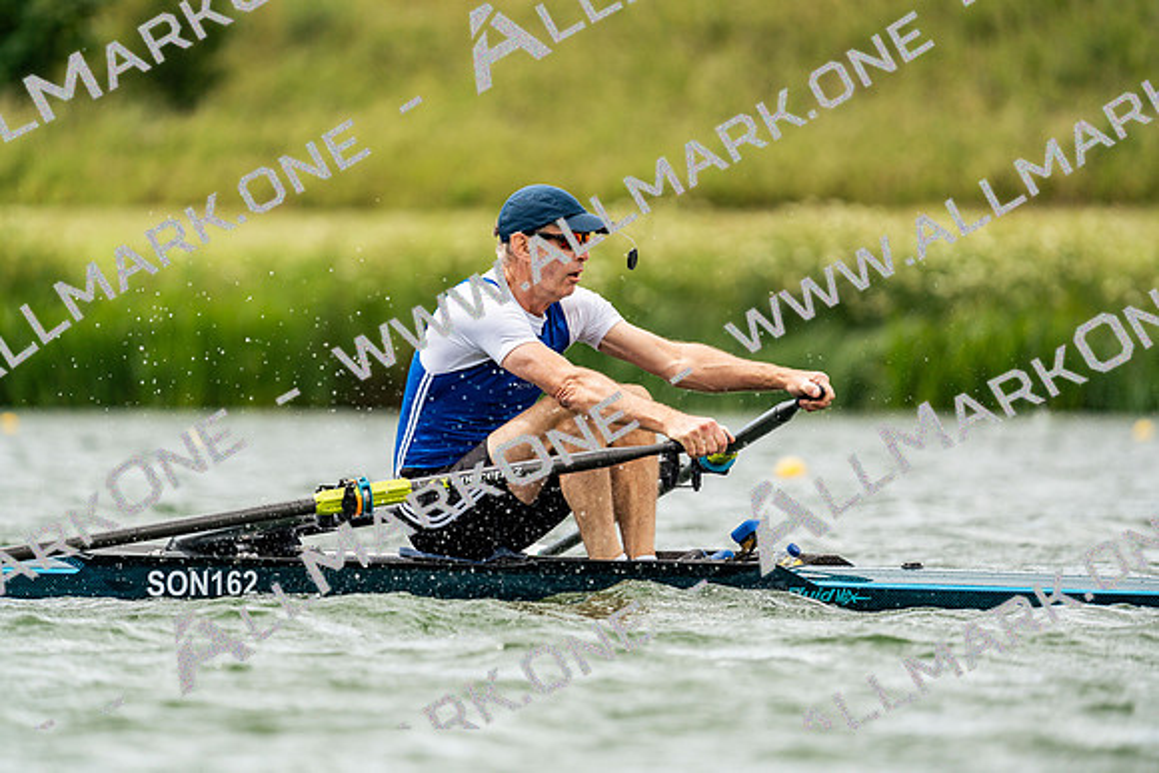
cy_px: 386
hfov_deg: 4.1
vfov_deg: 2.8
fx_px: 16100
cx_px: 580
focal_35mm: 500
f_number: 6.3
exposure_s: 1/2000
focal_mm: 500
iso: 400
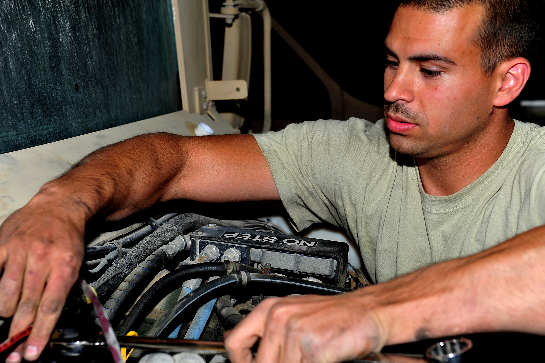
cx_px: 253
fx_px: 817
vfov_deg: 25.0
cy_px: 189
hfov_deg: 36.9
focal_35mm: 54
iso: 200
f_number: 5.6
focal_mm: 50
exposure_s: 1/80
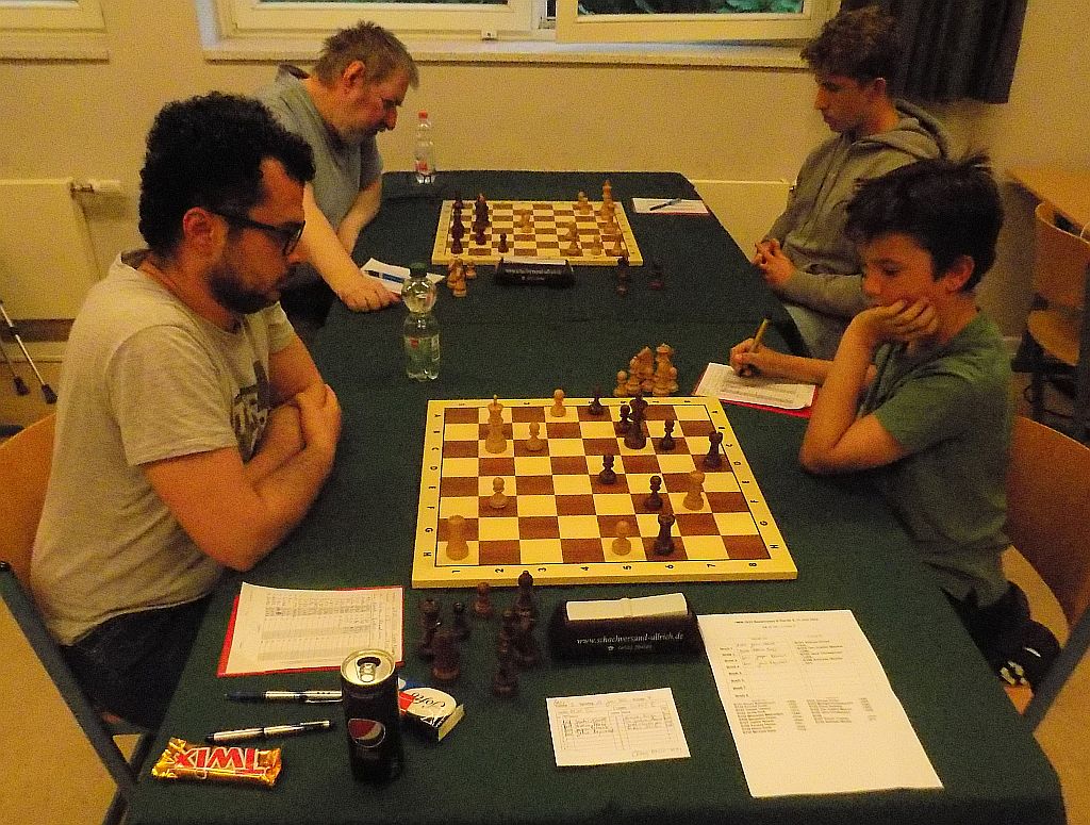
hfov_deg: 73.7
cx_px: 545
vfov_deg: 59.2
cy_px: 412
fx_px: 727
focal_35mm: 23
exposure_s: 1/320
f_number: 3.1
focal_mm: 4
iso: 1600
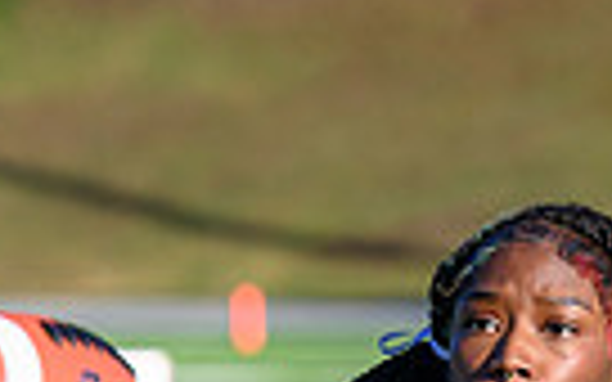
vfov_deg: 2.1
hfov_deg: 3.4
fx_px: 10374
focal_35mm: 622
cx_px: 380
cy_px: 799
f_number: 3.5
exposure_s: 1/1250
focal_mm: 104
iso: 140
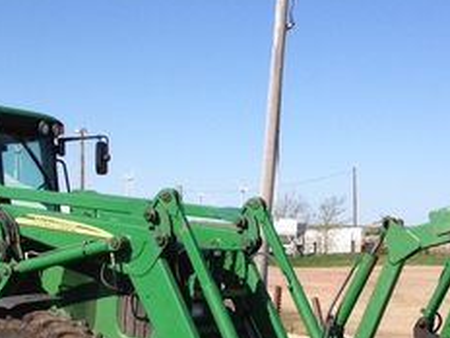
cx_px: 175
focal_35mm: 82
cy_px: 309
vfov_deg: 17.7
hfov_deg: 23.8
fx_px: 1066
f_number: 2.4
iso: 64
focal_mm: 4.28
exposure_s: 1/1623
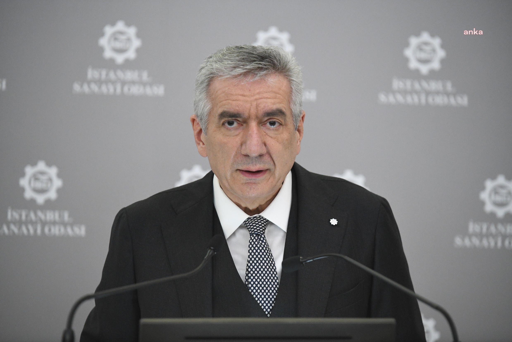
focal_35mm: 200
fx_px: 2845
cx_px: 256
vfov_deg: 6.9
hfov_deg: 10.3
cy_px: 171
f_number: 3.2
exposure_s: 1/320
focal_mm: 200
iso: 6400
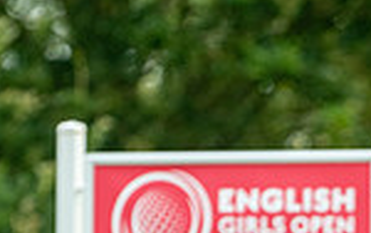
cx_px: 361
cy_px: 553
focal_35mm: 1376
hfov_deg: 1.5
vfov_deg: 1.0
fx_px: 13923
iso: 500
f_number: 5
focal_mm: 300
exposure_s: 1/1000
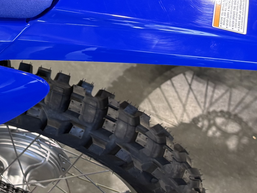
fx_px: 646
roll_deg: -1.3
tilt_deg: -36.9
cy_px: 3
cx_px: -134
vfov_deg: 16.6
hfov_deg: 19.5
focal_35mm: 87
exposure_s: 1/60
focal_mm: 6.76
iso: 125
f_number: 1.78
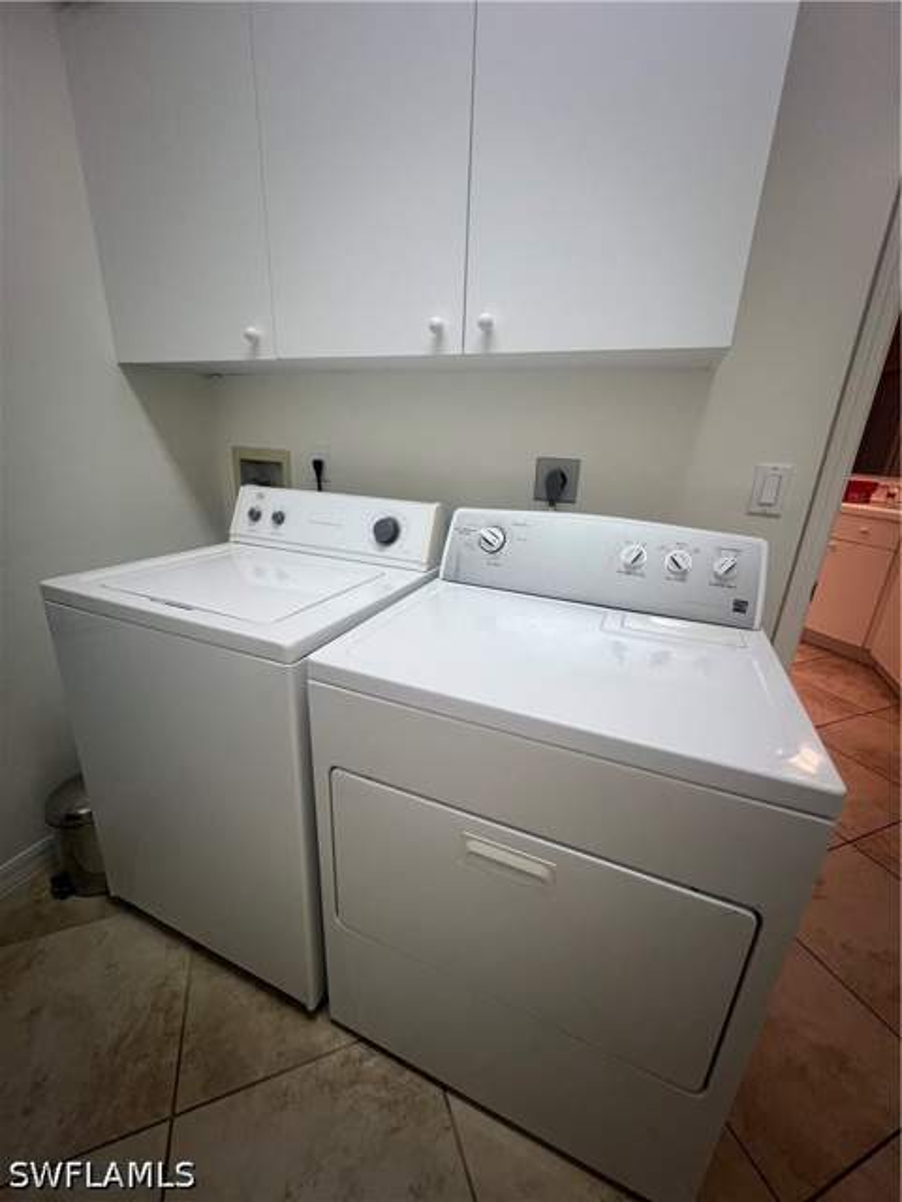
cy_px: 601
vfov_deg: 106.2
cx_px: 451
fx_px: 452
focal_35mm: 13
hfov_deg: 89.9
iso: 100
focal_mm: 1.57
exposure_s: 1/120
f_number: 1.8
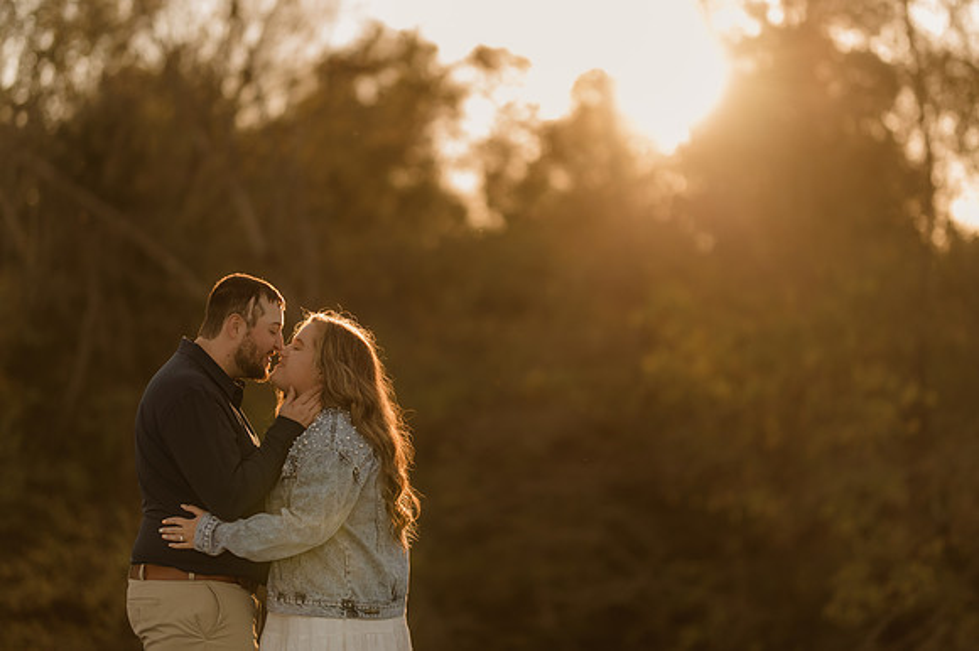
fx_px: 2310
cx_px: 490
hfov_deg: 23.9
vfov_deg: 16.1
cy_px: 326
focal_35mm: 85
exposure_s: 1/1000
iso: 50
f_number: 1.4
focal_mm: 85
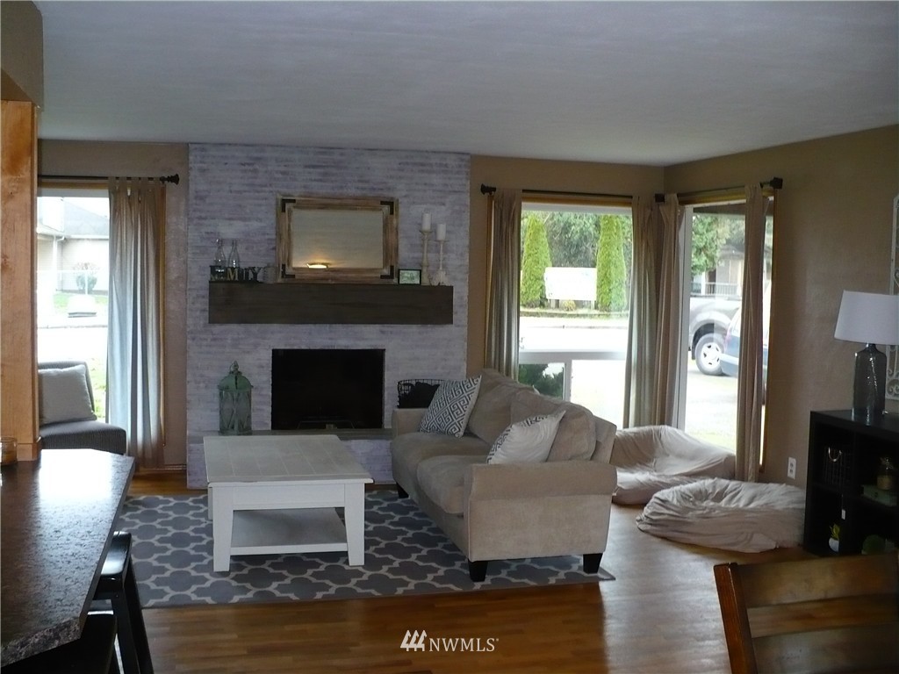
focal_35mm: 37
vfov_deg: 38.7
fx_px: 961
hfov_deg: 50.1
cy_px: 337
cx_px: 450
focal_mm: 6.1
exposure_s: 1/30
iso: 250
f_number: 2.8
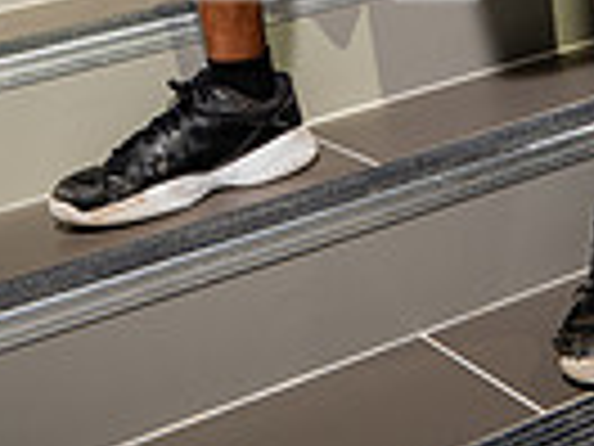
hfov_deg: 23.8
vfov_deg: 14.7
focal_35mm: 82
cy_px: -451
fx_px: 1407
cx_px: 351
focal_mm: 25
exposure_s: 1/250
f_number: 6.3
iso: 320
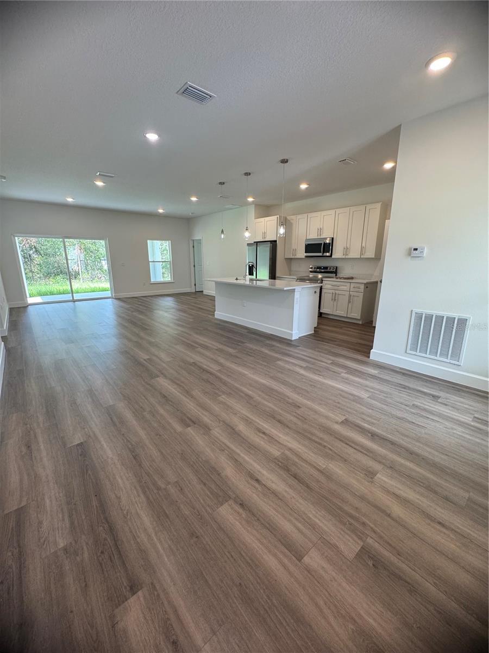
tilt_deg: -14.6
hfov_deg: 85.7
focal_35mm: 14
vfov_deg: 102.1
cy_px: 326
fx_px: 264
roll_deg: +0.8
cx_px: 244
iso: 200
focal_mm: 2.22
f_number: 2.2
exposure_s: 1/120
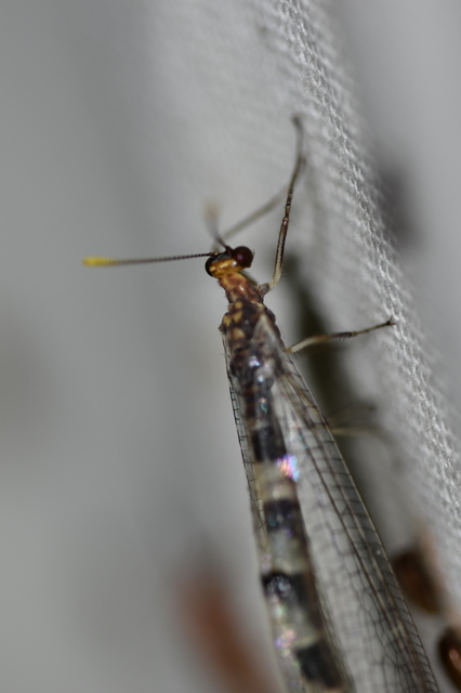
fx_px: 3028
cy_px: 346
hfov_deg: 8.7
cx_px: 230
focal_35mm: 158
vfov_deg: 13.0
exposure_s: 1/30
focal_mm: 105
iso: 200
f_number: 5.6
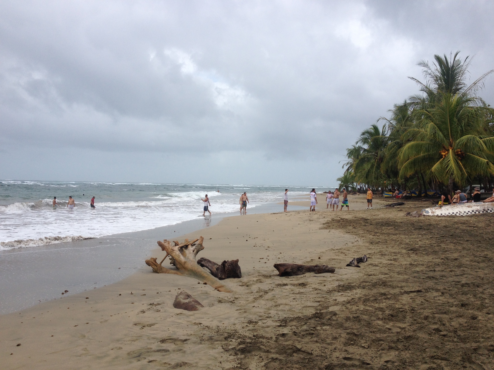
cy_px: 185
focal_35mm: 35
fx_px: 499
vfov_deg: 40.7
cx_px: 247
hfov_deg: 52.6
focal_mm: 4.28
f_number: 2.4
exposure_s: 1/1416
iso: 50
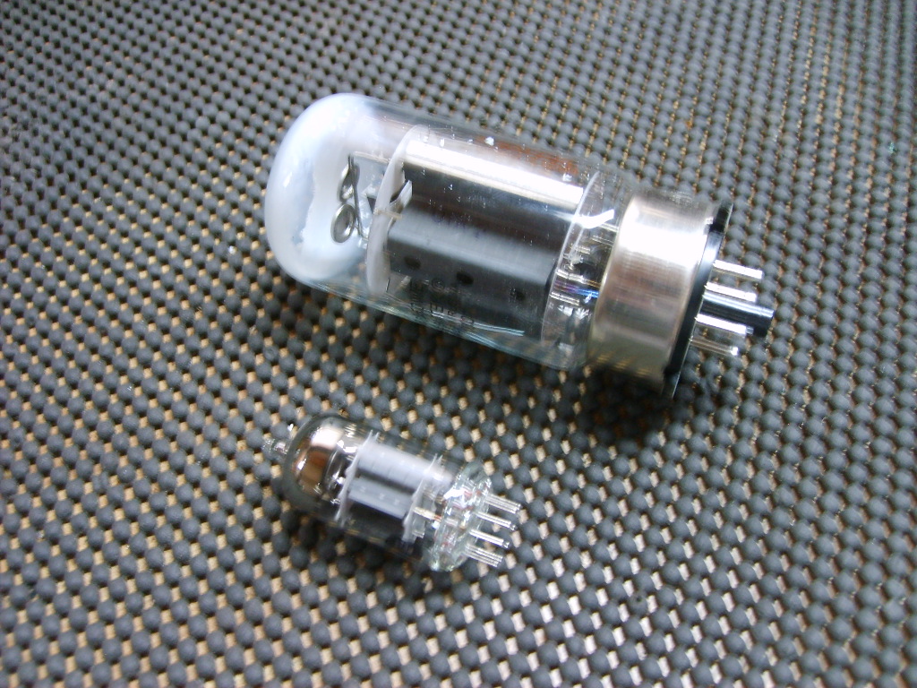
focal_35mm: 35
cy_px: 344
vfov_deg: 40.7
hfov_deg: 52.6
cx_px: 458
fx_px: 927
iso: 139
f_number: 2.8
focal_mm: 5.8
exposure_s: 1/8
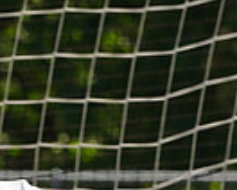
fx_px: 8753
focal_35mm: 1246
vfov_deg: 1.2
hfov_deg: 1.6
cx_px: 79
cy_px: 298
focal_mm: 303
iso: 200
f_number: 13
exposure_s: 1/250
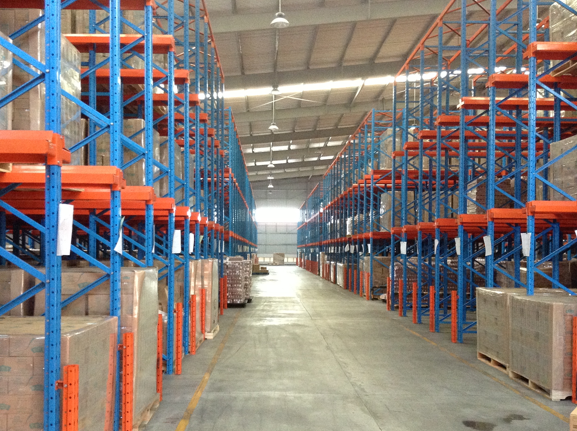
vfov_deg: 35.8
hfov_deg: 46.8
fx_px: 666
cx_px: 276
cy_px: 256
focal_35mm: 40
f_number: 2.4
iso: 200
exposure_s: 1/24
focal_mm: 3.3
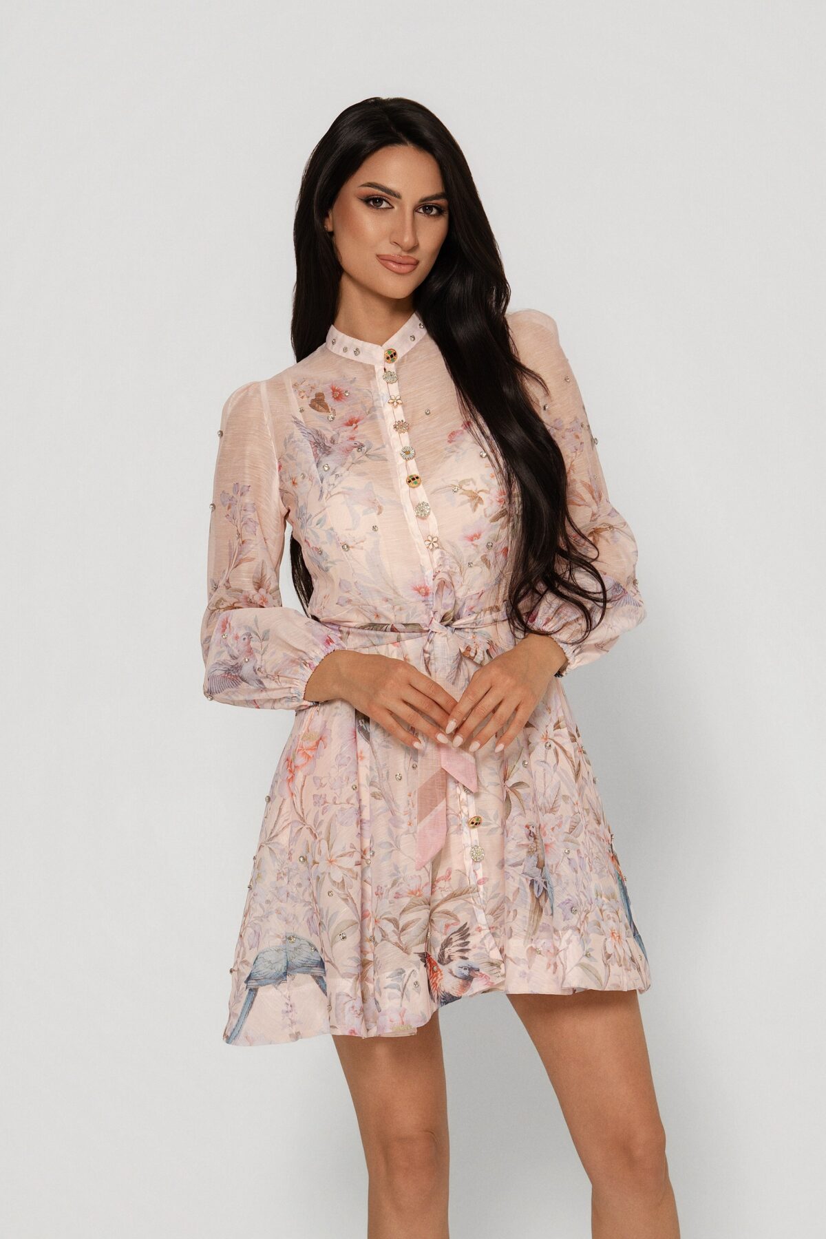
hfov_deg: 16.5
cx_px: 413
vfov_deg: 24.5
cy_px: 620
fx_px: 2856
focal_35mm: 83
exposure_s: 1/100
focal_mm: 83
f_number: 9
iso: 100
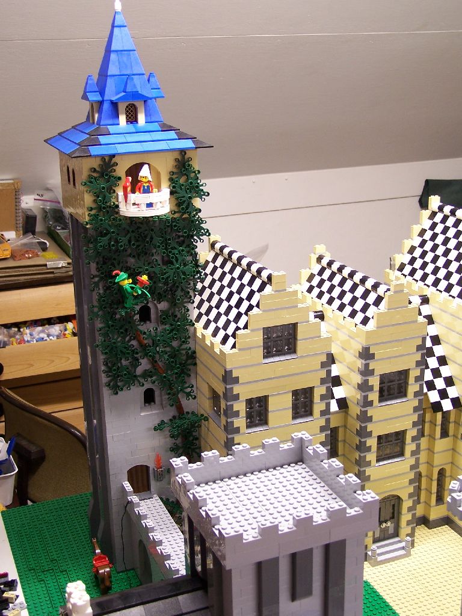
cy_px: 308
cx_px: 231
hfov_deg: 28.6
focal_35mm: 51
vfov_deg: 37.5
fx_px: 908
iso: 80
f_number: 3
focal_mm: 8.5
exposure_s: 1/6
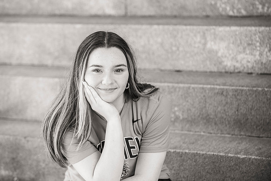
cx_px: 127
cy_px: 84
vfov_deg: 10.3
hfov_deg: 15.4
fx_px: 1004
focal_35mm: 133
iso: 1000
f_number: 3.5
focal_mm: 125
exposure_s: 1/250
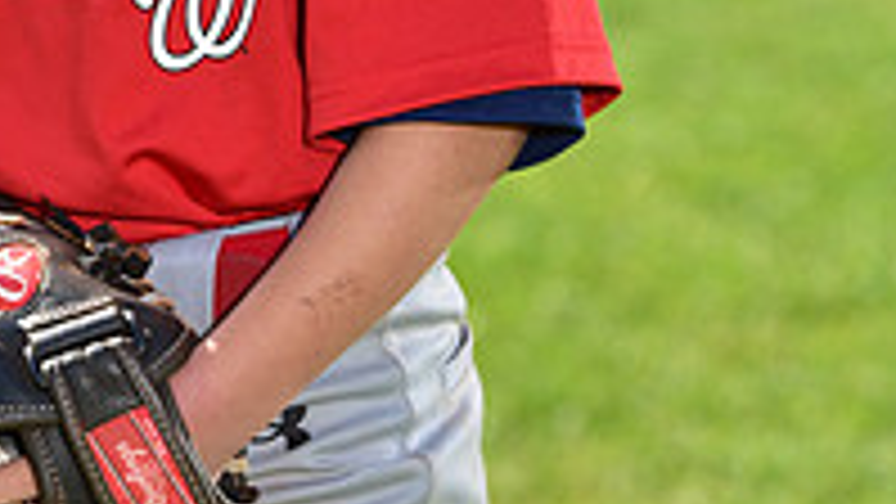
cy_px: -292
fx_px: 8435
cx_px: 101
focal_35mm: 355
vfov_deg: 3.4
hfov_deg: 6.1
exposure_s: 1/250
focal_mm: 116
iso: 80
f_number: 5
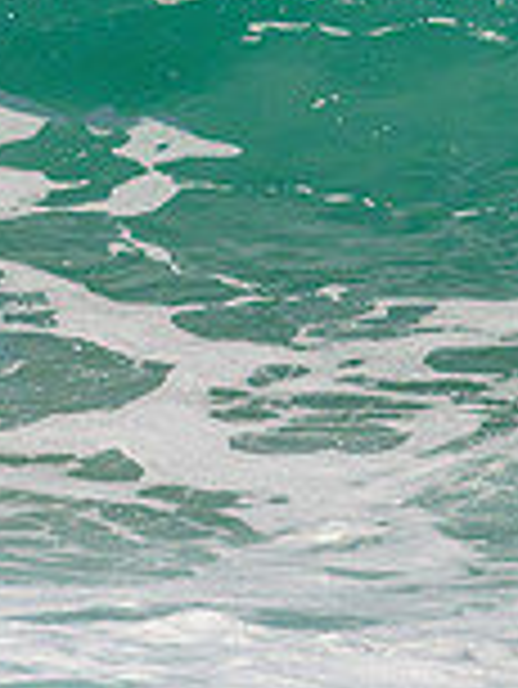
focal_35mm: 2501
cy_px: -259
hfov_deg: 0.6
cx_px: -592
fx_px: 49831
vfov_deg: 0.8
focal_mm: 530
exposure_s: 1/2000
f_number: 10
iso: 720
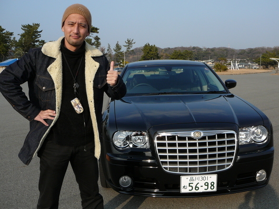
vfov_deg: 37.7
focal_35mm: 38
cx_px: 140
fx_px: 306
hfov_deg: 49.0
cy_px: 104
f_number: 5
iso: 80
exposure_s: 1/400
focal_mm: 5.6
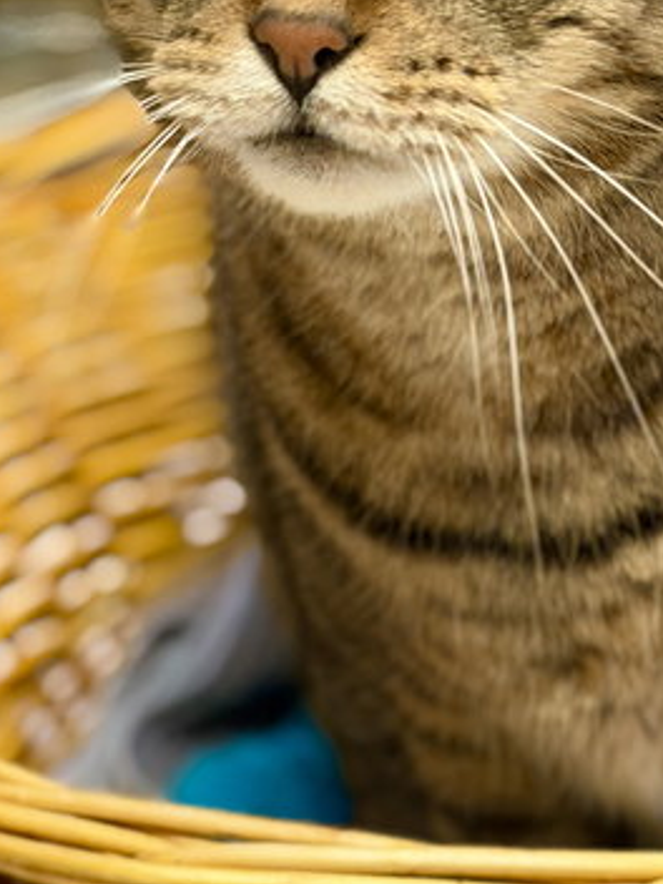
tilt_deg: -17.8
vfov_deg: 21.2
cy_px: 129
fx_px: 2324
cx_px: 517
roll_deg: -1.7
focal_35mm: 91
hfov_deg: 16.1
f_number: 1.78
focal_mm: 6.76
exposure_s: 1/40
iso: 200
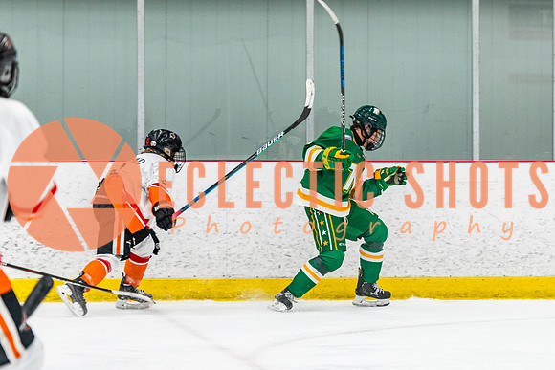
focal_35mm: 229
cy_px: 219
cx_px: 388
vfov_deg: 6.0
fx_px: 3525
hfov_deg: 9.0
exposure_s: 1/640
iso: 1400
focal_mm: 135
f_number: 2.8
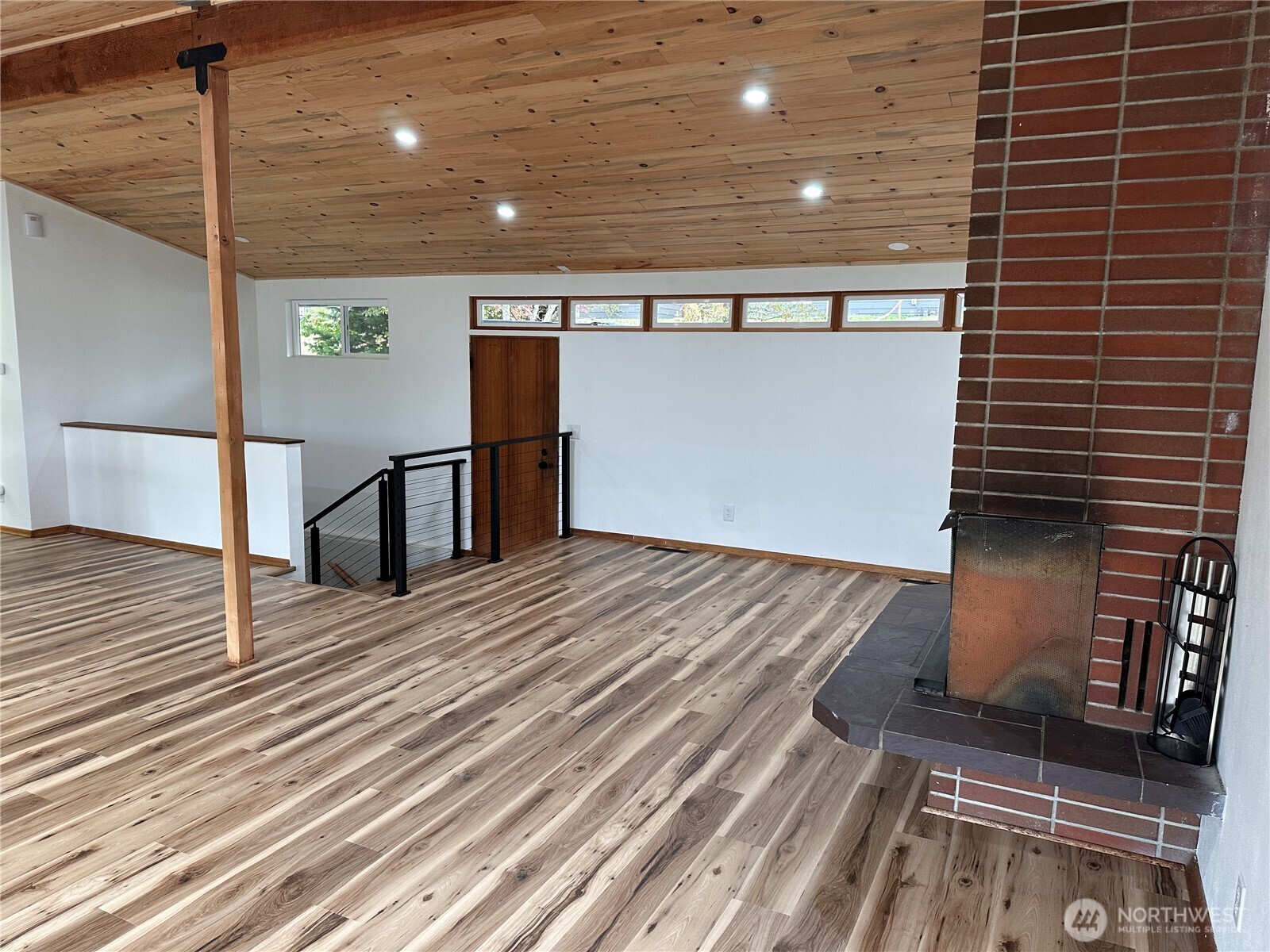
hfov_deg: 71.6
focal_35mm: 24
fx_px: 881
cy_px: 476
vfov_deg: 56.8
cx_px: 635
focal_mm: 6.86
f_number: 1.78
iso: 125
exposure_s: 1/60
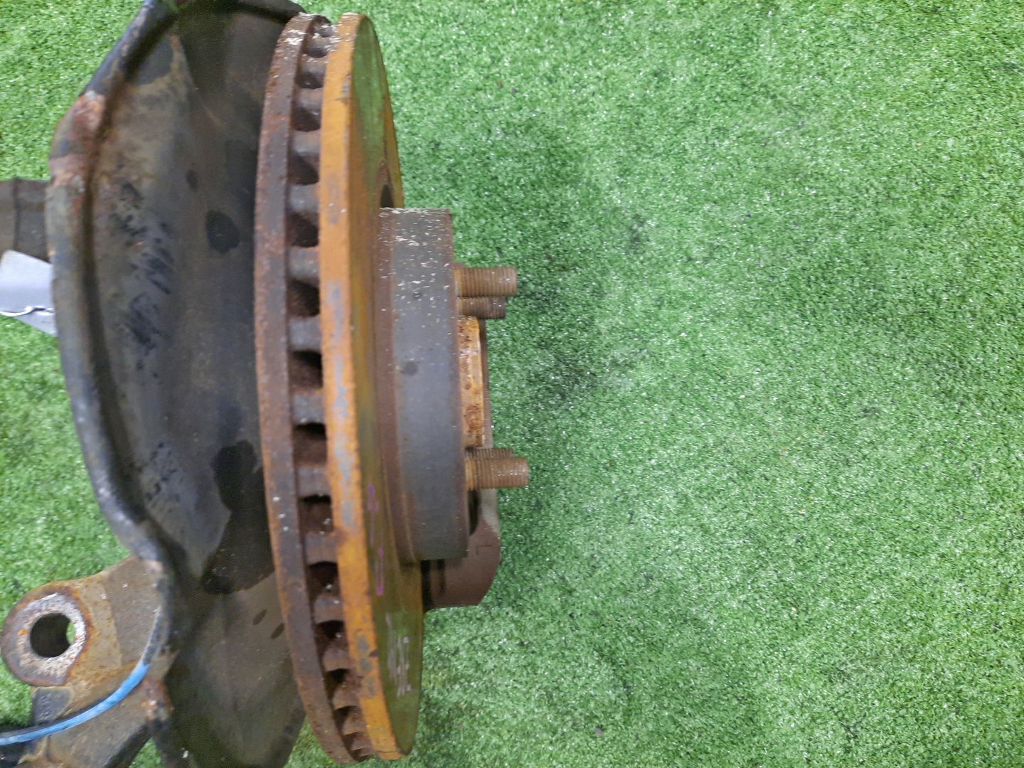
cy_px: 384
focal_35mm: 25
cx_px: 512
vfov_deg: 54.9
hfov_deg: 69.4
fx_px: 740
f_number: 2
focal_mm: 4.6
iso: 348
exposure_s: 1/25
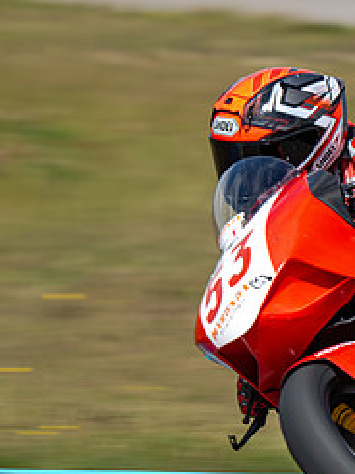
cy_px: 271
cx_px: 451
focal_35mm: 1135
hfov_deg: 1.3
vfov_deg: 1.7
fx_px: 15547
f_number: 16
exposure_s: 1/160
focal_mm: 500
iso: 110
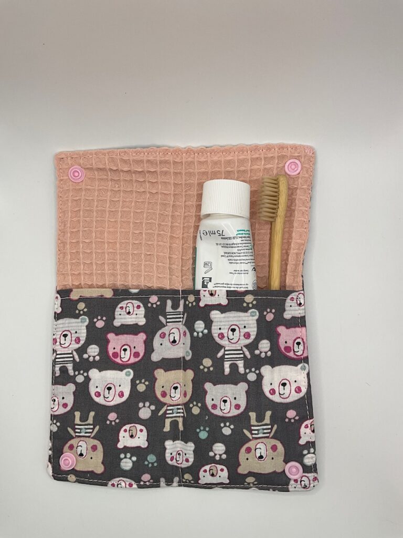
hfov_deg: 48.2
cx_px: 202
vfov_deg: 61.7
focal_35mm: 29
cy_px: 269
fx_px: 450
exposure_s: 1/289
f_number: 1.8
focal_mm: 3
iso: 25
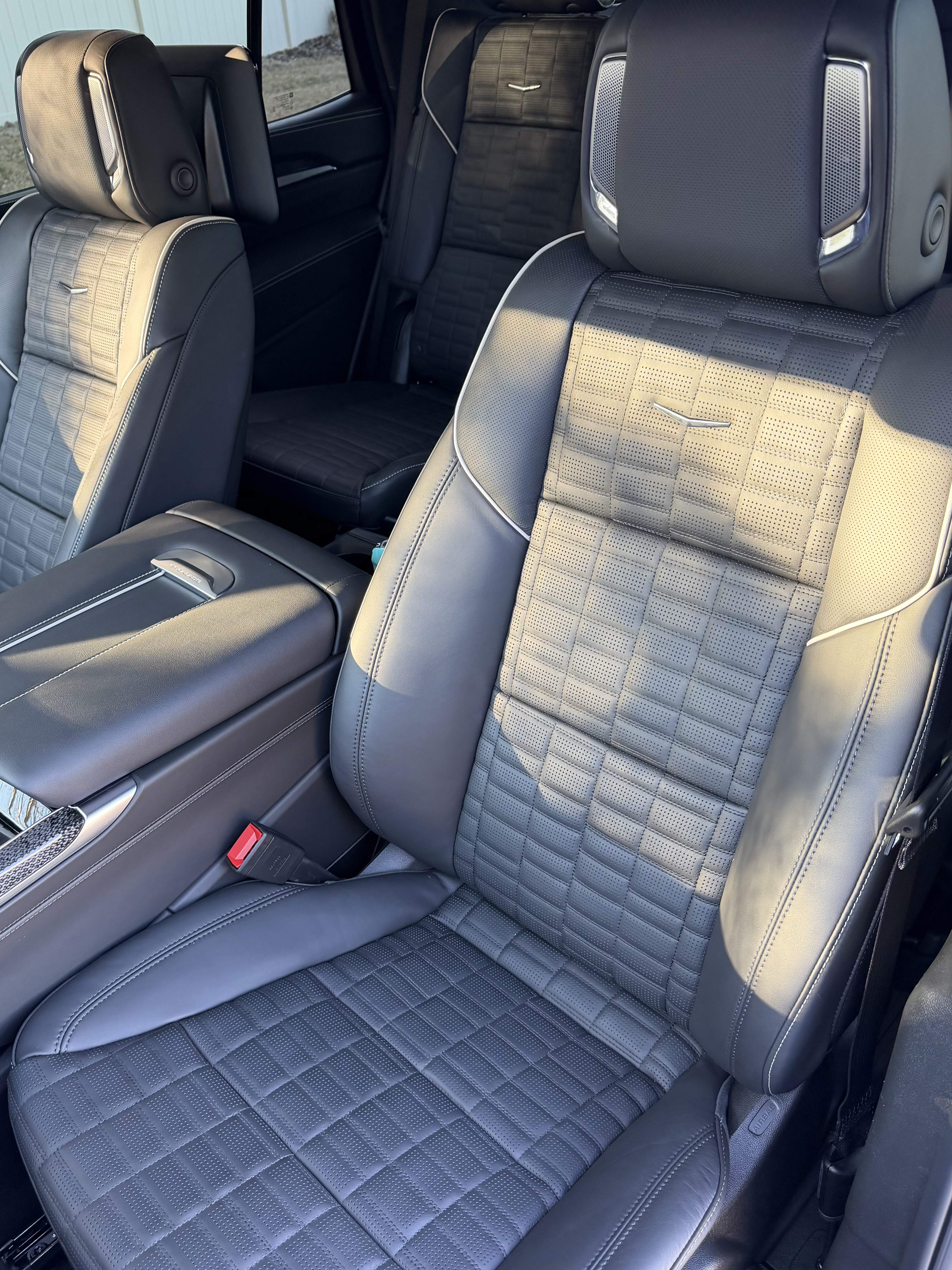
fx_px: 1027
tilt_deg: -39.5
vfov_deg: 63.3
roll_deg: +4.8
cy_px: 692
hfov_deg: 49.6
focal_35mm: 28
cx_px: 420
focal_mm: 6.76
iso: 200
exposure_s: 1/78
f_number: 1.78
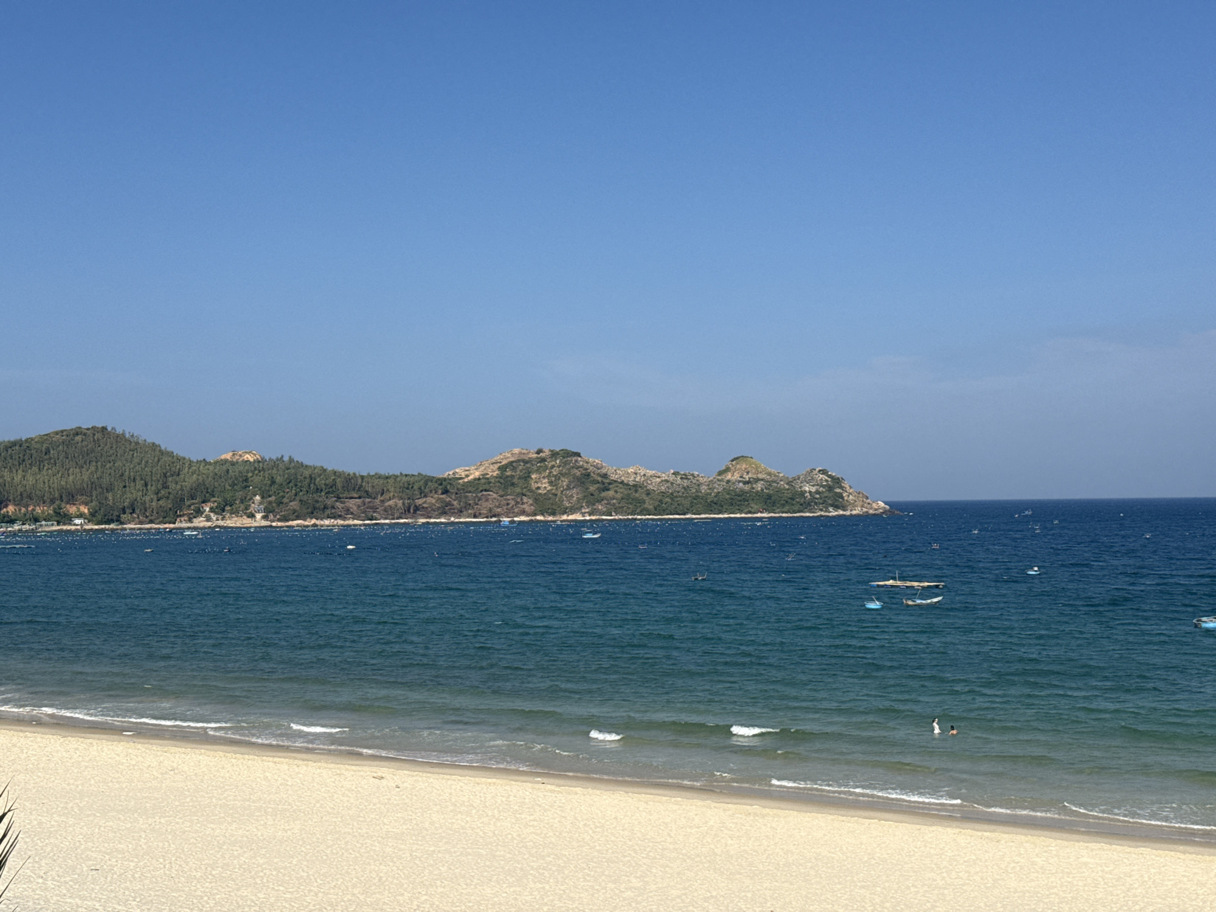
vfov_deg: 30.3
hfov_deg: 39.7
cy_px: 456
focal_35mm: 48
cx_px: 608
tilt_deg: +1.8
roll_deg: +0.5
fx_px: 1686
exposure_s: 1/9901
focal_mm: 6.76
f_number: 1.78
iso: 80
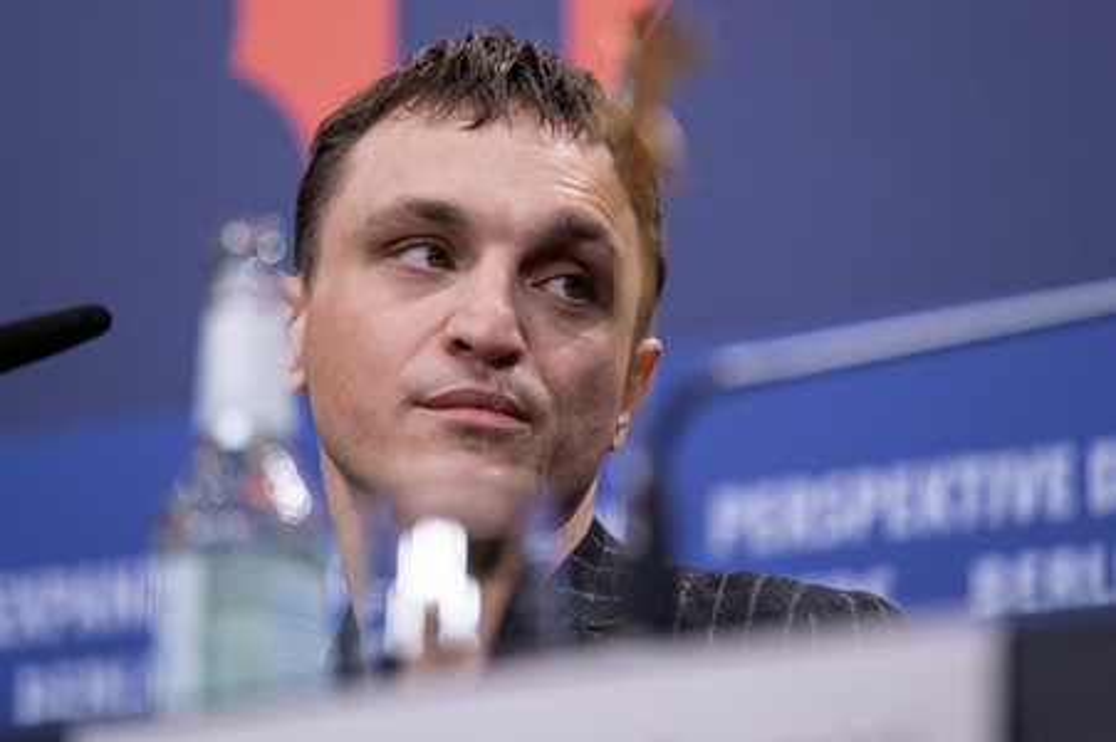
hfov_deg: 9.8
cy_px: 371
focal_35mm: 210
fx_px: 6505
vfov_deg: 6.5
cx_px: 558
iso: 1250
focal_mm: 140
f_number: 2.8
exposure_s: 1/320
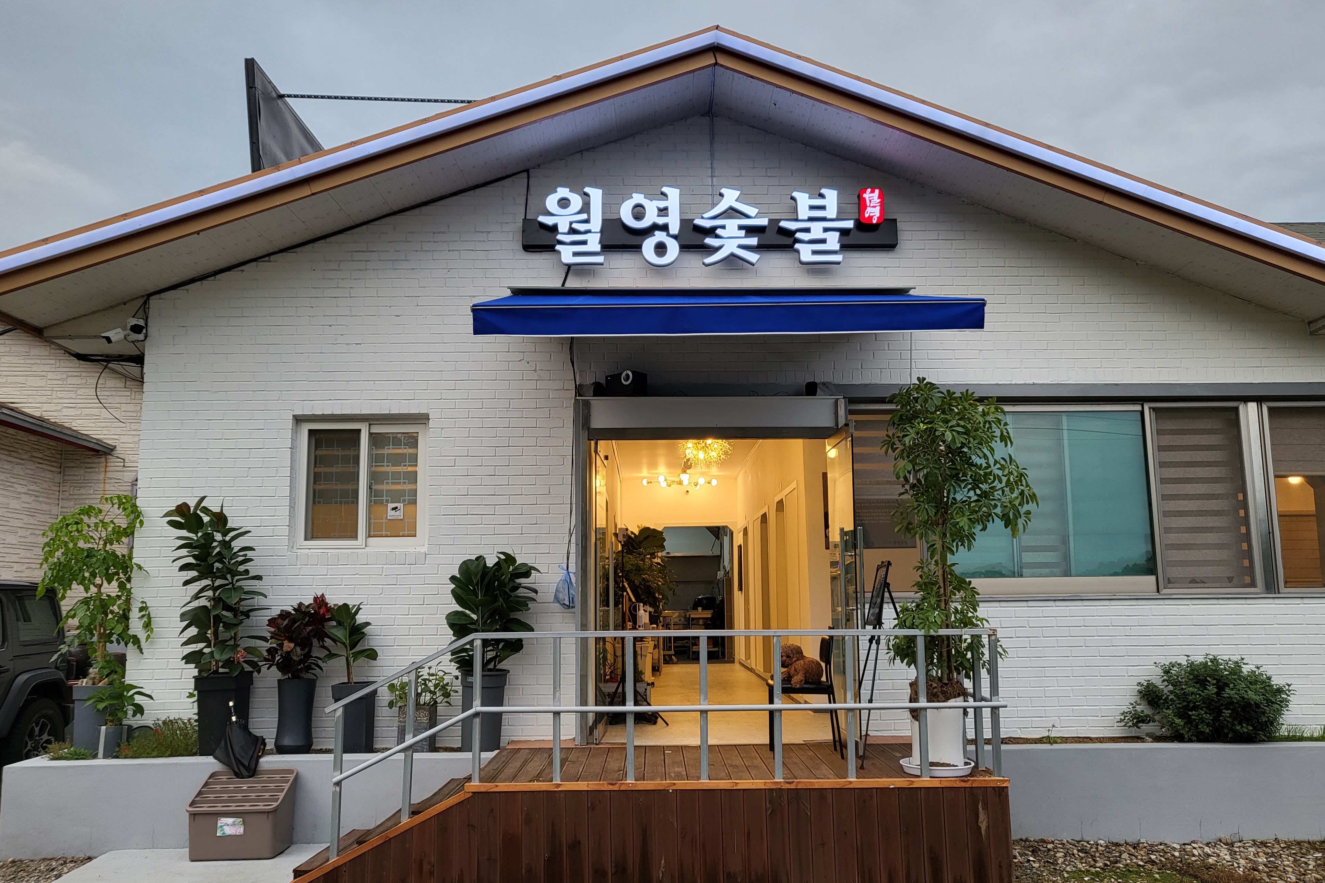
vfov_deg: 46.4
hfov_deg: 65.5
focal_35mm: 28
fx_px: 1030
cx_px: 674
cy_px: 463
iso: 50
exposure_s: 1/177
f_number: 1.8
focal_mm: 4.25
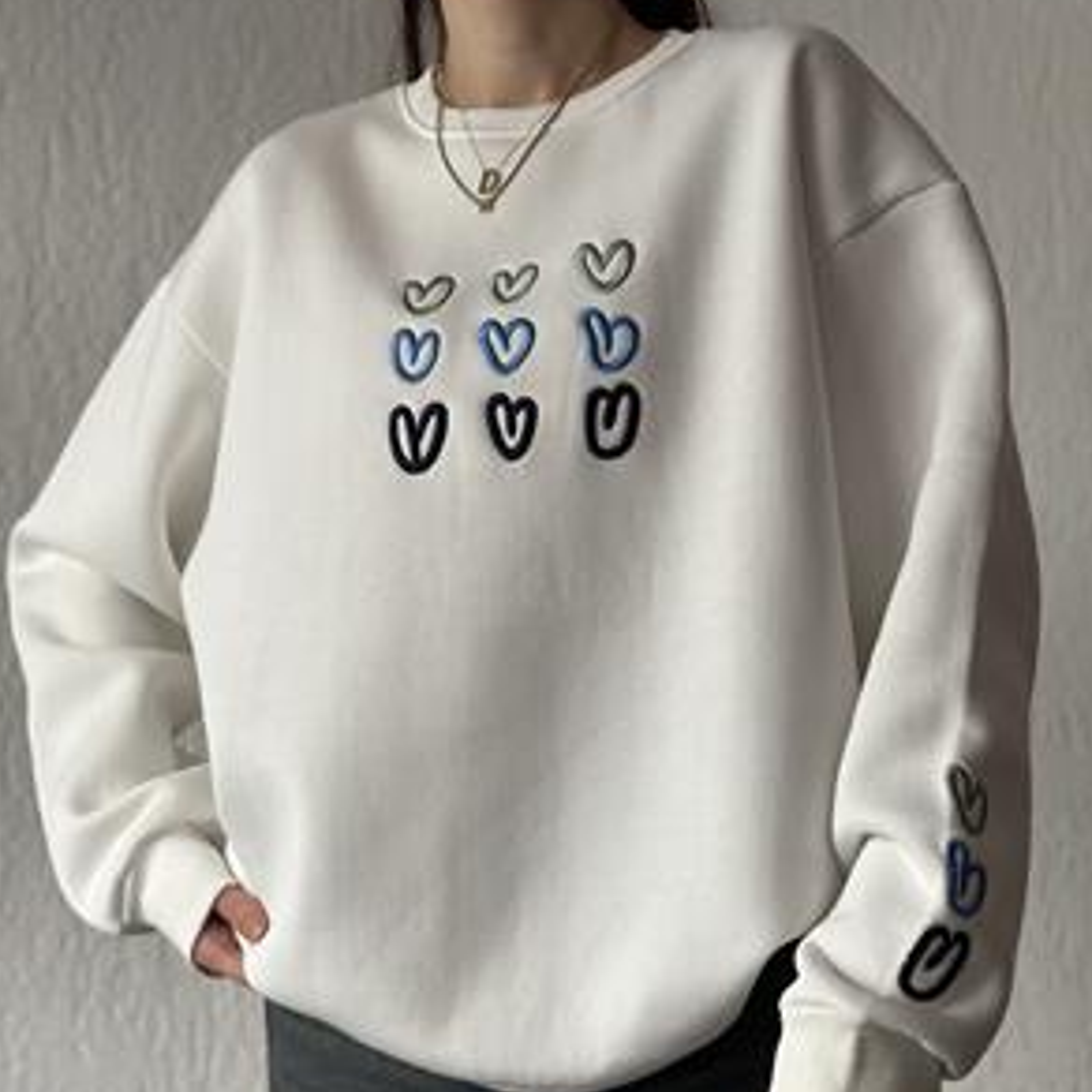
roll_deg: +0.4
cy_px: 681
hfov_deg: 27.7
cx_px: 539
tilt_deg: +0.0
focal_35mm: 62
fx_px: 2213
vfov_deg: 27.6
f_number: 1.78
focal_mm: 6.86
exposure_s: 1/121
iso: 100
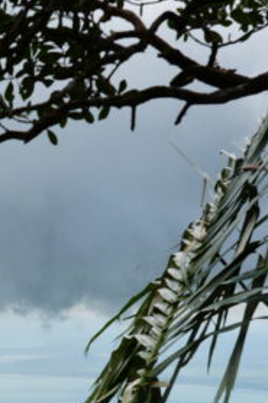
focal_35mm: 140
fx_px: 1565
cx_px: -175
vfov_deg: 14.5
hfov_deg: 9.4
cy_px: 387
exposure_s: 1/160
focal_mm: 38
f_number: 10
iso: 100
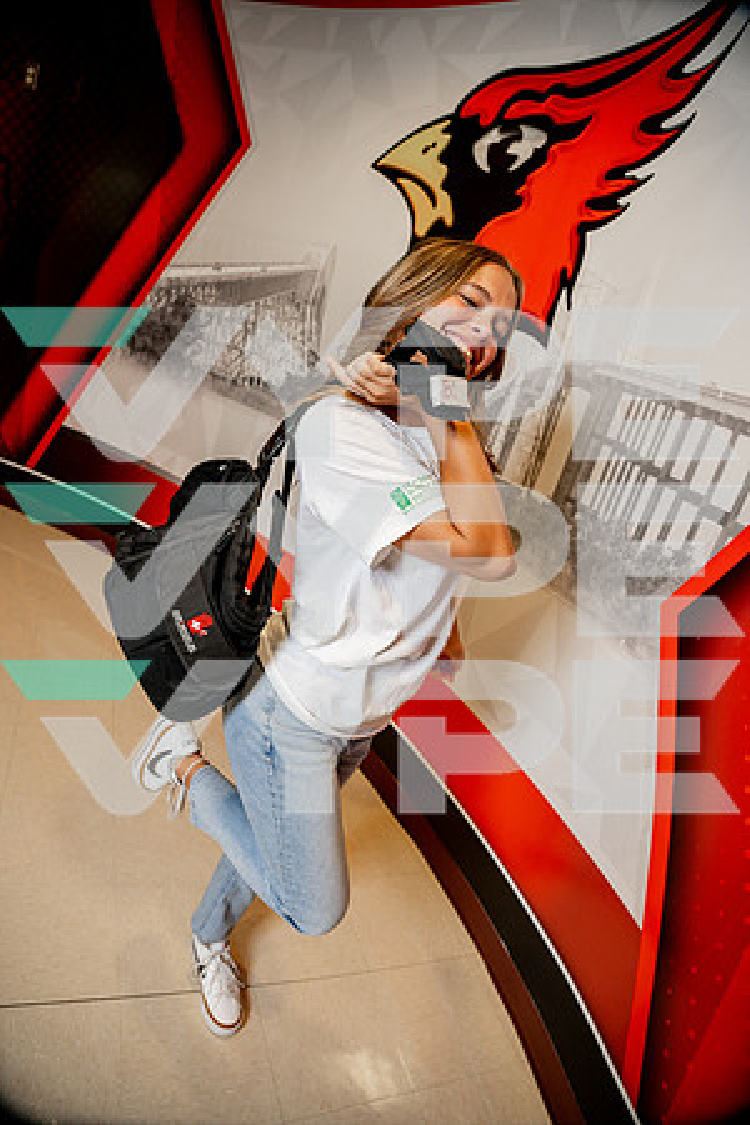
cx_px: 375
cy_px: 562
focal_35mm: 20
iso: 400
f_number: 4
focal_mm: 20
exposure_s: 1/250
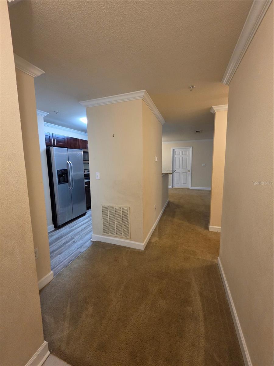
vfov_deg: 106.2
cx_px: 137
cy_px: 183
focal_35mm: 13
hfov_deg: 89.9
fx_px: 137
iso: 320
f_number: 1.9
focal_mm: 2.2
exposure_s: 1/60
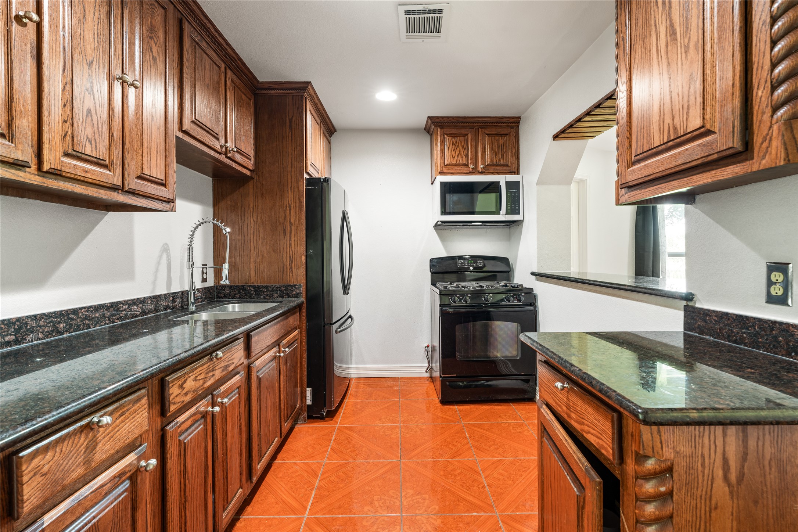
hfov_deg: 96.7
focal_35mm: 16
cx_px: 399
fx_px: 355
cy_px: 266
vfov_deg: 73.7
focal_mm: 16
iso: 200
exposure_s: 5
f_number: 9
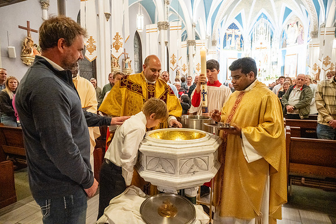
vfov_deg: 53.2
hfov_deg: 73.7
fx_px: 224
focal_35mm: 24
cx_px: 168
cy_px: 112
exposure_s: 1/60
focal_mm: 24
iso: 5000
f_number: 4.5
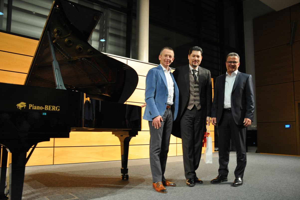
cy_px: 100
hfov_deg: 62.0
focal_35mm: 30
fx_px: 250
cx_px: 150
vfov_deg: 43.5
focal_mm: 20
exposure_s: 1/30
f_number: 3.5
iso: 800
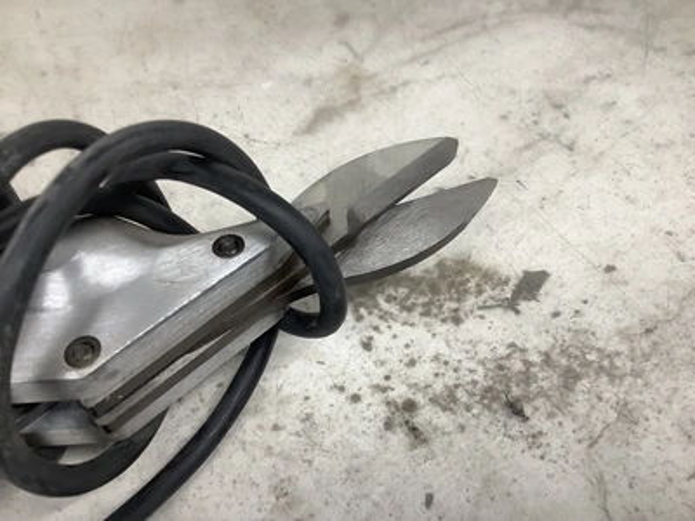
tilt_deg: -50.3
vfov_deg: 45.4
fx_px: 622
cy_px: 260
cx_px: 348
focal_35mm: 31
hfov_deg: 58.4
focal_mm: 3.3
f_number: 2.4
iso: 100
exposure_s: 1/120
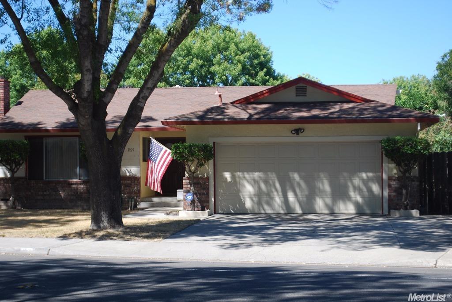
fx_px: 905
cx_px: 226
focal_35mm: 72
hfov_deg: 28.0
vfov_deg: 19.0
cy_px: 151
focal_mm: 48
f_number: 6.3
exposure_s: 1/160
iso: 100
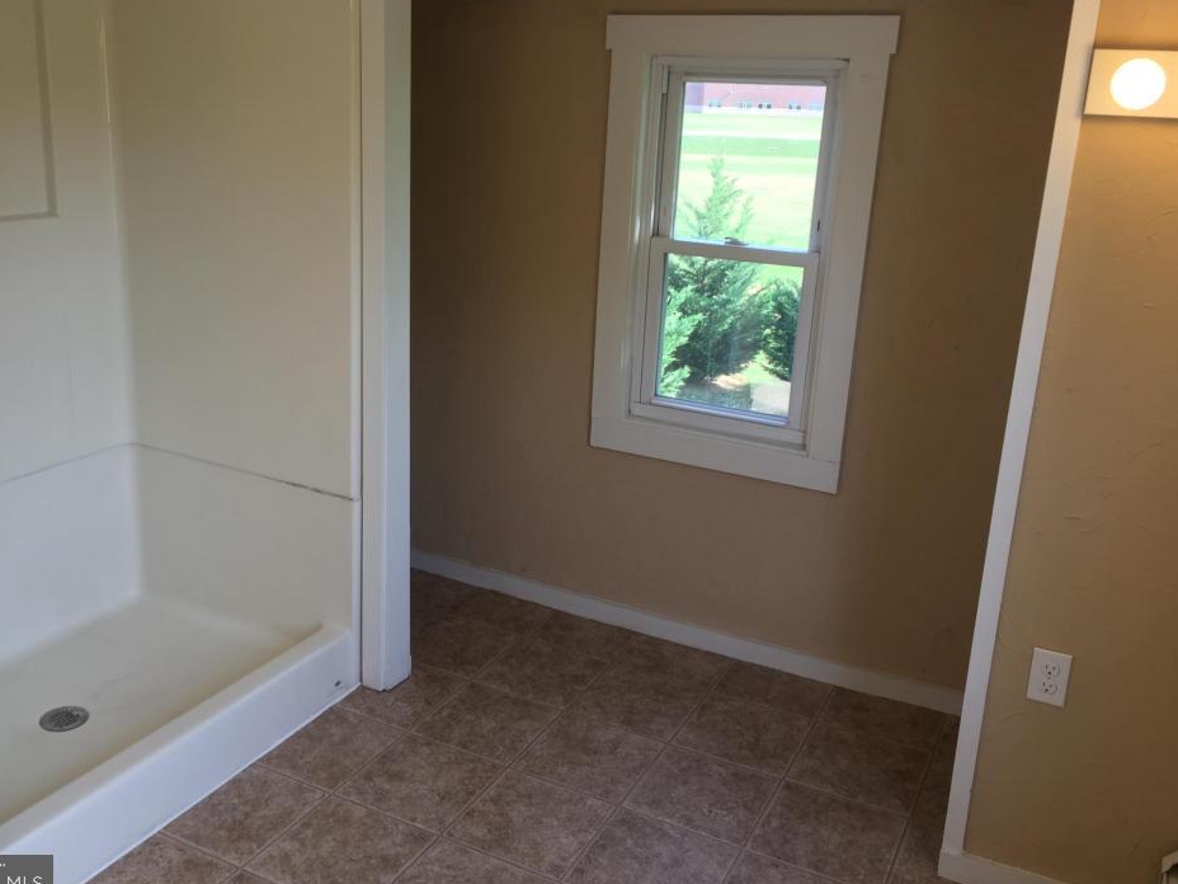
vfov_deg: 44.1
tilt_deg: -15.4
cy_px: 419
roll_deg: -2.5
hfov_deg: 56.8
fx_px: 1089
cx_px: 545
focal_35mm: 32
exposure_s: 1/60
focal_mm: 4.15
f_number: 2.2
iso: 32
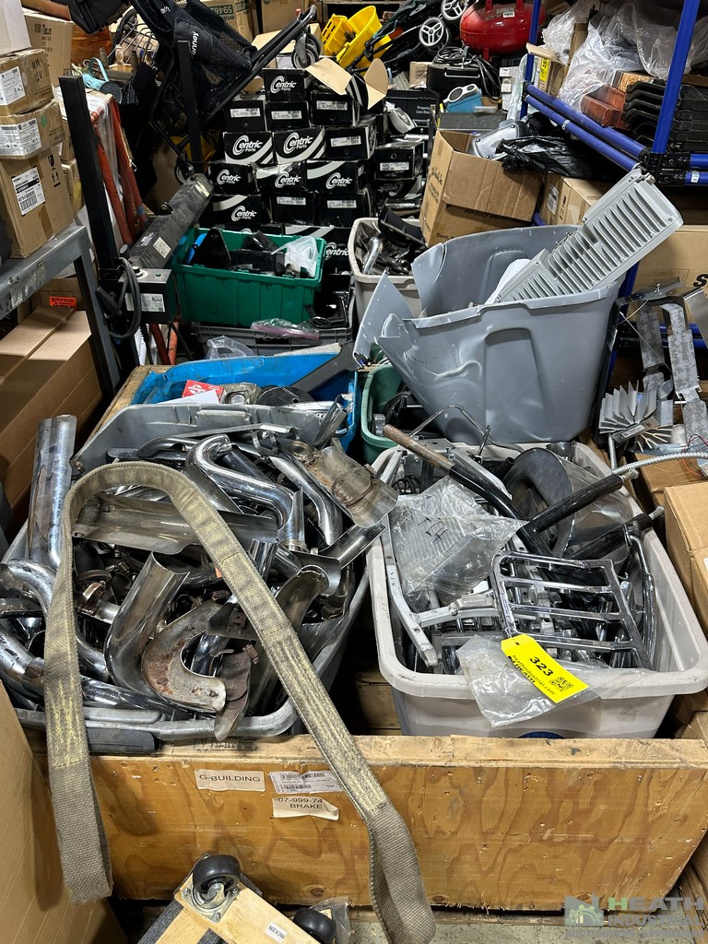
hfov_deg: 56.8
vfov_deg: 71.6
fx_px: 654
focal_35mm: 24
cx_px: 354
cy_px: 472
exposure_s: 1/60
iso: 200
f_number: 1.78
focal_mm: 6.86
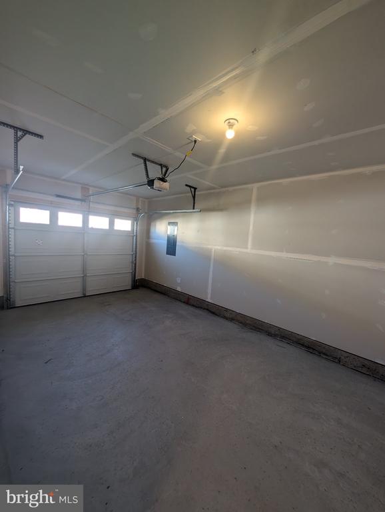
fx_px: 178
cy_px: 256
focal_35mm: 12
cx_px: 192
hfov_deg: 94.6
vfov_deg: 110.5
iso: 106
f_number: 1.7
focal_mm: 2.02
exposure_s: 1/120
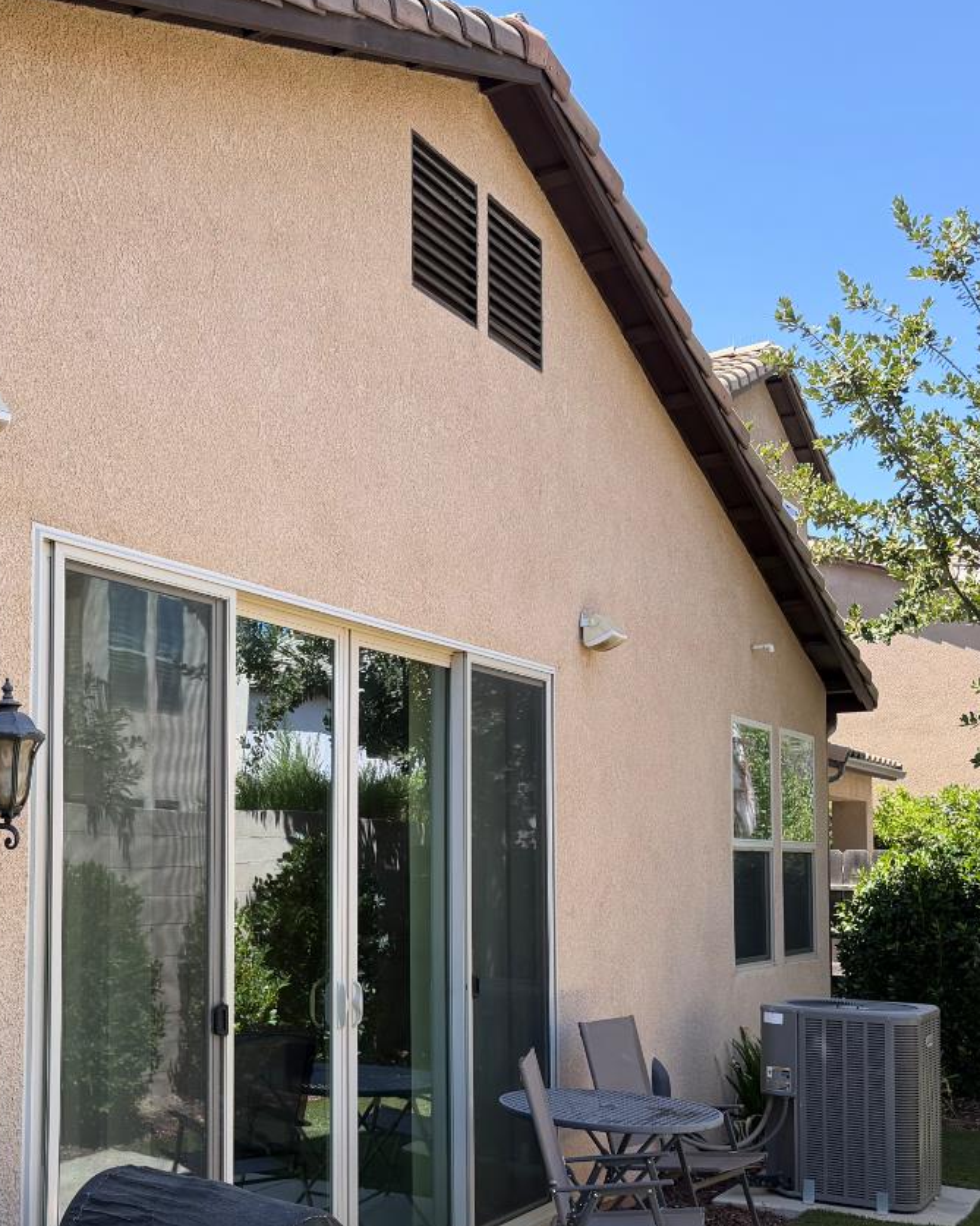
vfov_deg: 43.5
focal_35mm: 42
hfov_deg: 33.9
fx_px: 1524
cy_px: 771
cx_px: 116
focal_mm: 6.76
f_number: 1.78
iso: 100
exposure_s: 1/1522
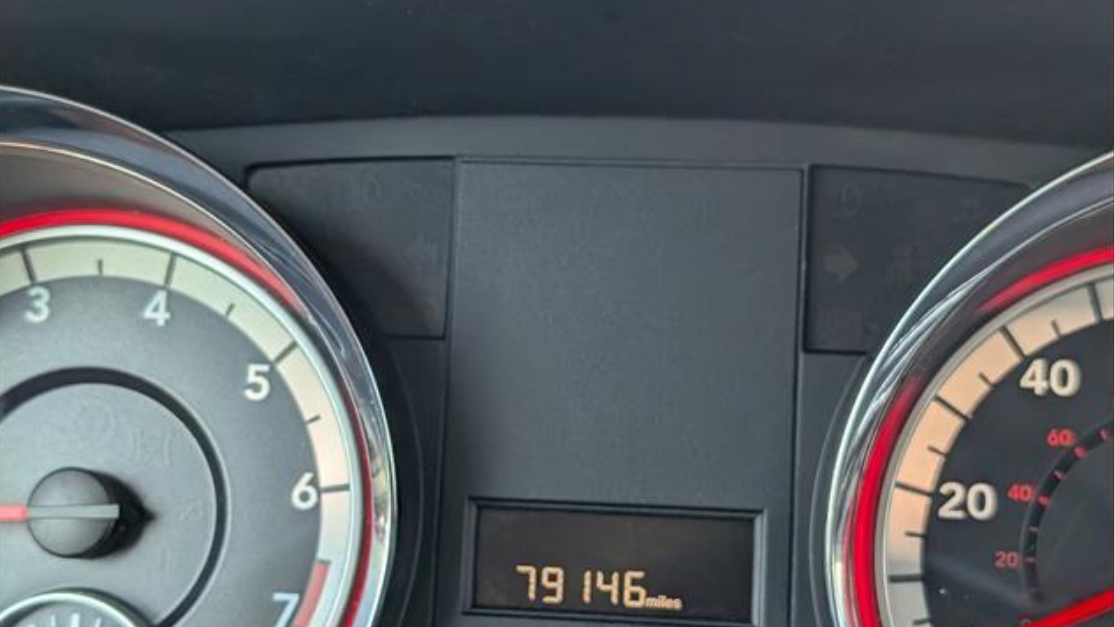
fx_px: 1595
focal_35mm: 54
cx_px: 554
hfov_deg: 38.5
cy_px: 382
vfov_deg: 22.2
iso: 285
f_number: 1.68
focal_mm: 6.9
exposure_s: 1/476
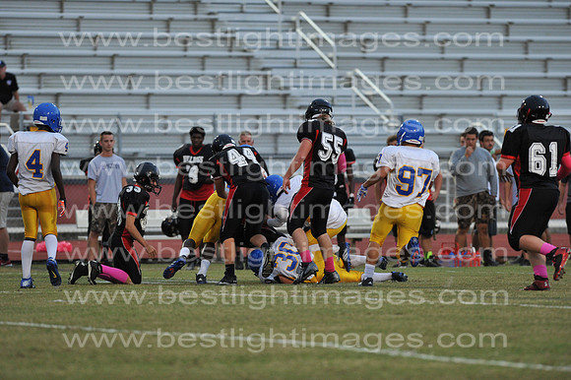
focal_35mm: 300
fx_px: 4755
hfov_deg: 6.9
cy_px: 190
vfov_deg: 4.6
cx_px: 286
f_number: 4
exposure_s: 1/500
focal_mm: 300
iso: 2500
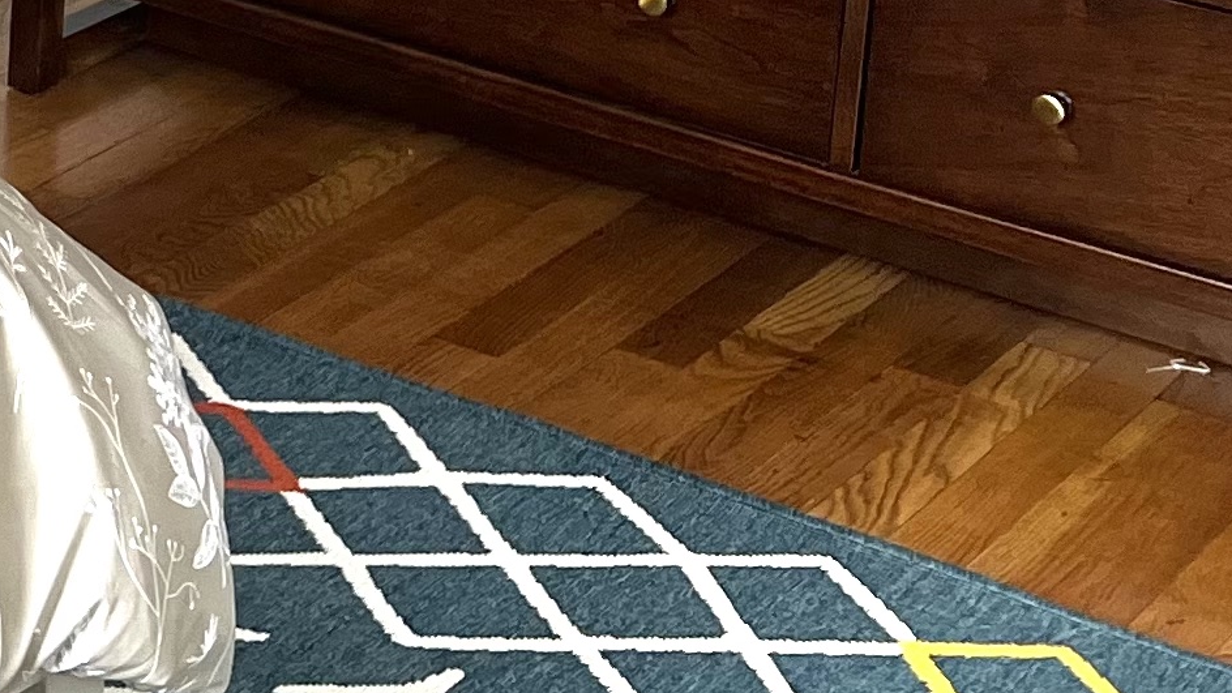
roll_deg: -0.2
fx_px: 3953
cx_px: -1134
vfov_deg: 9.4
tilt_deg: -10.9
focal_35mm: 121
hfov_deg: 14.9
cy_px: -639
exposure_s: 1/120
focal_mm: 5.7
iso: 80
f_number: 1.5
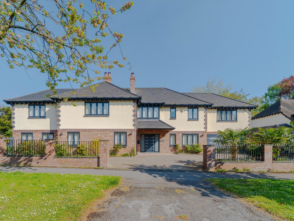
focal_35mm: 13
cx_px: 135
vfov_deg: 89.9
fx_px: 110
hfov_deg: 105.9
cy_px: 110
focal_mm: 12
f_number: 8
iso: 100
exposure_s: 1/250
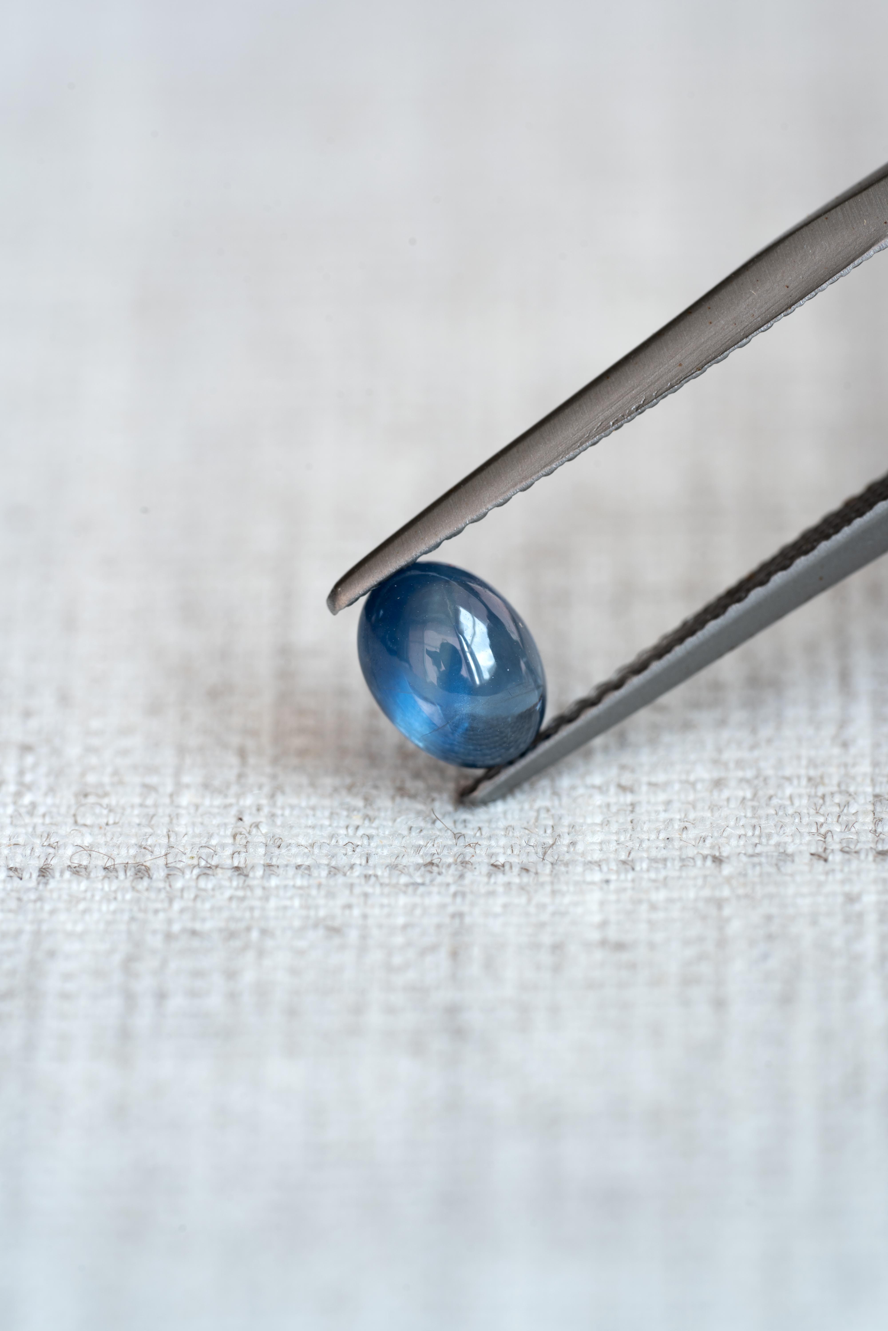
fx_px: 3330
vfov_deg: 22.6
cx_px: 444
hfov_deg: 15.2
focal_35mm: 90
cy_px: 666
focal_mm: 90
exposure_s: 1/8
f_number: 8
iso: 100
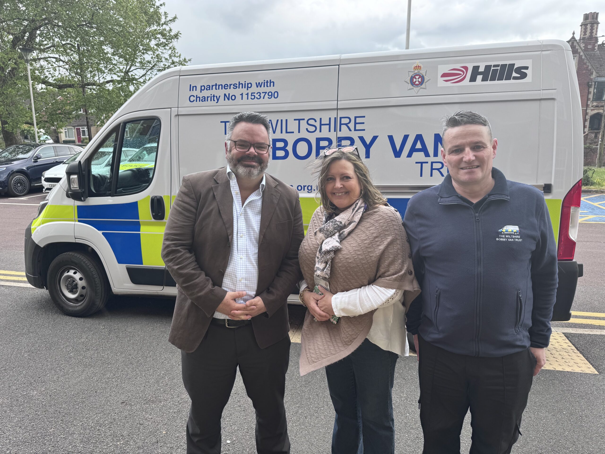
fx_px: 419
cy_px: 227
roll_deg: +0.9
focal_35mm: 24
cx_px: 302
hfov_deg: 71.6
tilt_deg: -12.1
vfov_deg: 56.8
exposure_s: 1/189
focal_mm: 6.76
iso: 64
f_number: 1.78
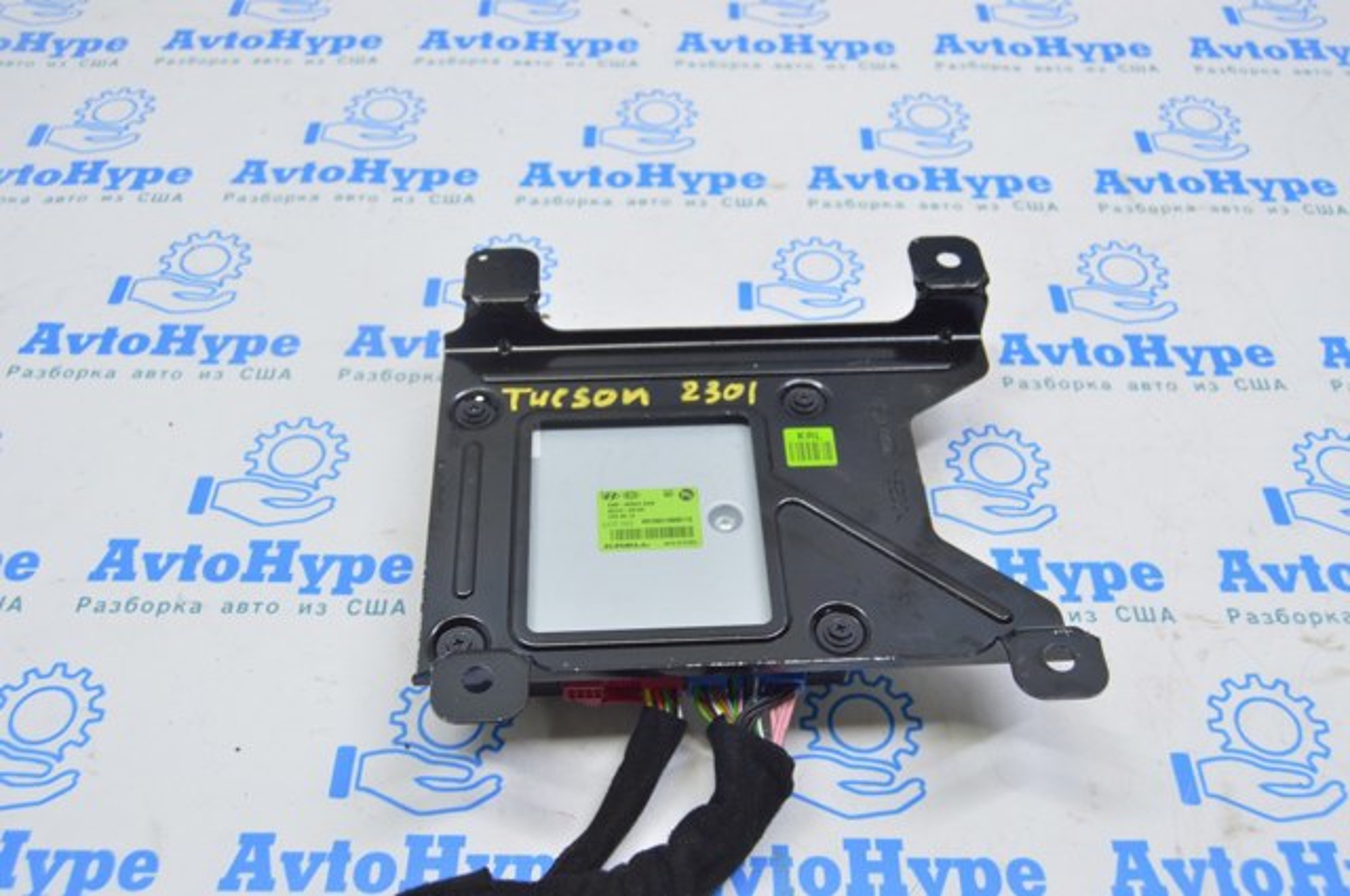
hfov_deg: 55.2
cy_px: 448
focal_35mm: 34
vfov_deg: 38.3
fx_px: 1292
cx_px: 675
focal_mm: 23
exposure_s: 1/20
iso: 400
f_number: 5.6
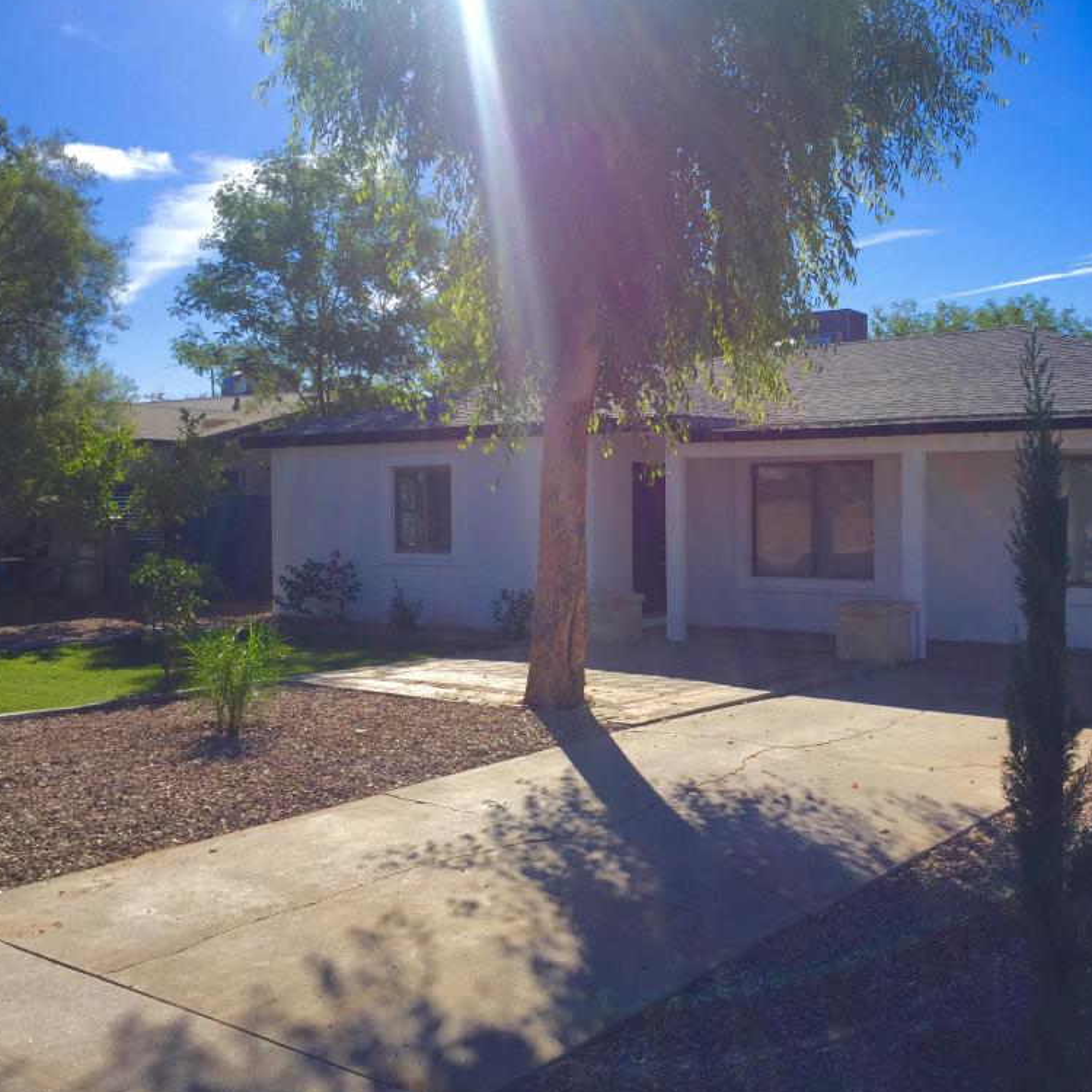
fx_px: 1249
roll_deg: -0.8
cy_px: 542
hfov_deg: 46.9
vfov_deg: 47.2
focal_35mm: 35
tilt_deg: +0.5
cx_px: 665
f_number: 2.2
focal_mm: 4.15
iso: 32
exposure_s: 1/2083
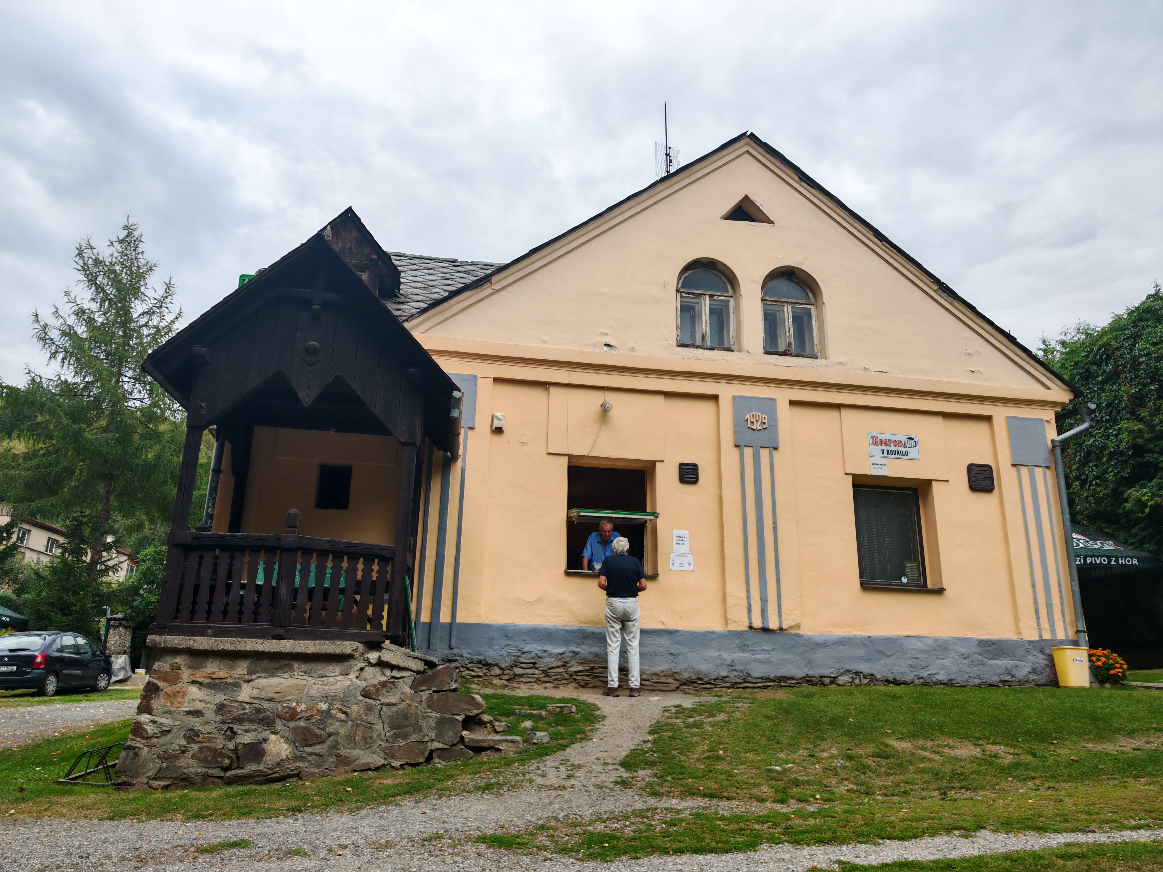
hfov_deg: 71.6
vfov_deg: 56.8
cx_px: 582
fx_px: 806
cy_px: 436
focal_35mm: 24
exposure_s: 1/2400
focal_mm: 6.83
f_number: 2
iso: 100
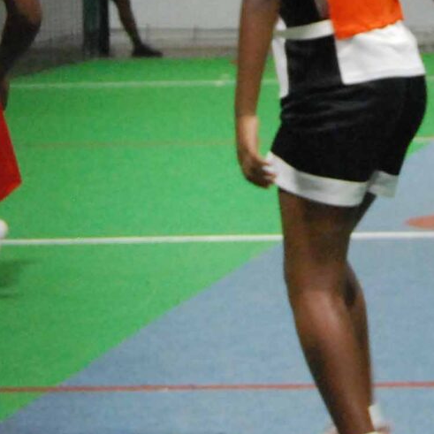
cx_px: 395
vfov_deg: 6.8
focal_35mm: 253
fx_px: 3589
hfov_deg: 6.9
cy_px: -286
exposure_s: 1/60
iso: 1600
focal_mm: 38
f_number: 4.8
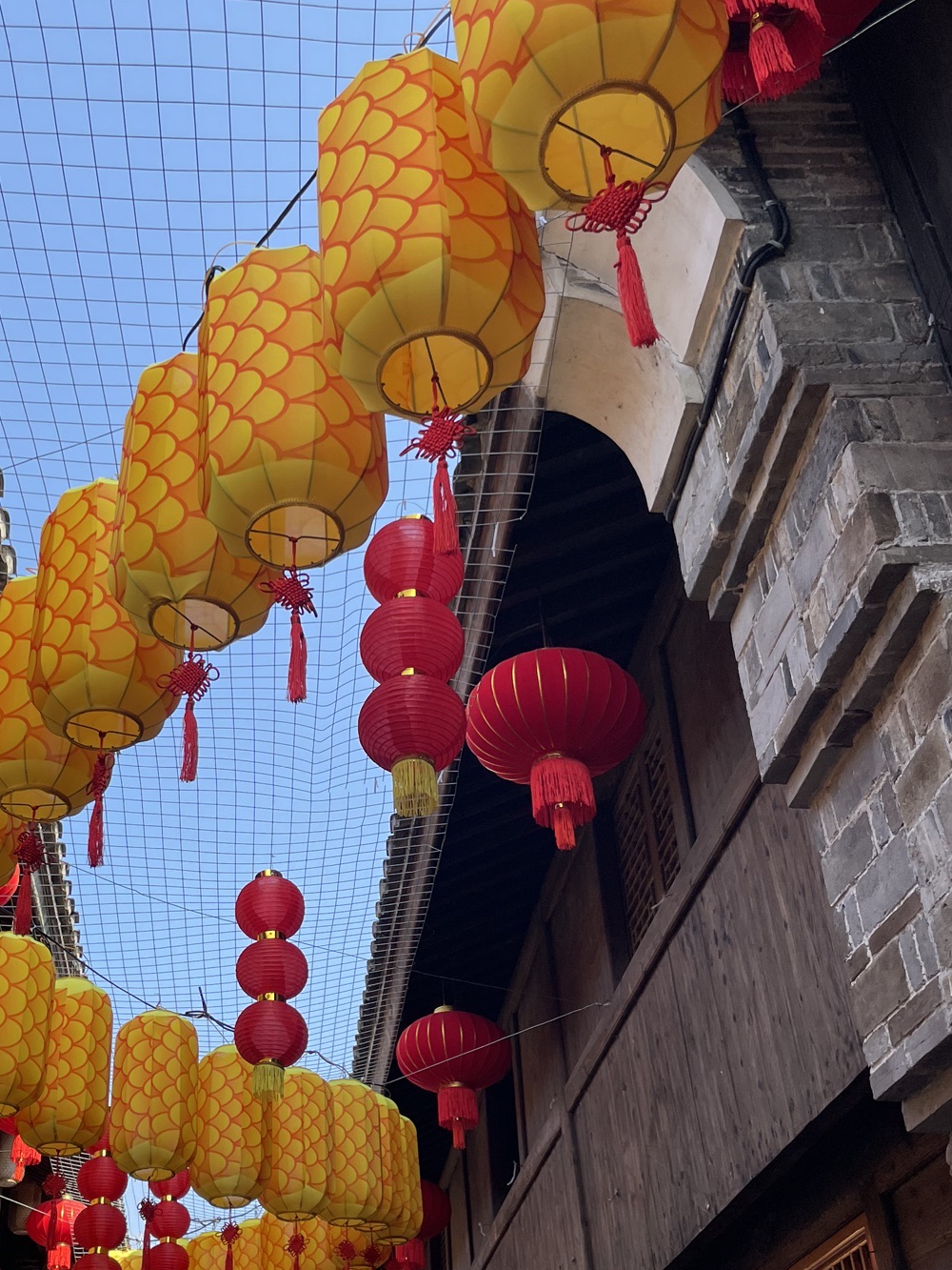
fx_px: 1430
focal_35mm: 39
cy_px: 752
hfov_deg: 36.1
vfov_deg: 47.6
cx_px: 263
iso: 32
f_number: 1.6
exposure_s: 1/754
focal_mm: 4.2
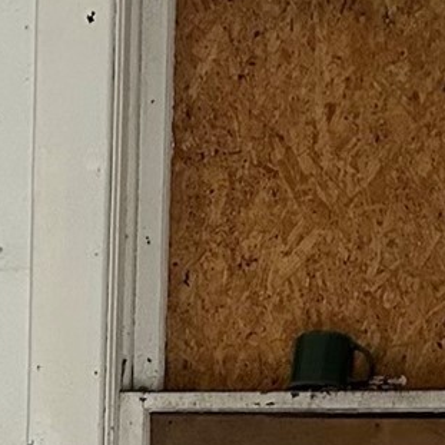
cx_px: -64
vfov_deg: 12.0
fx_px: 2065
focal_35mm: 142
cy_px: 534
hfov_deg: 12.1
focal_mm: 5.7
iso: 320
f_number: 1.5
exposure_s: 1/60
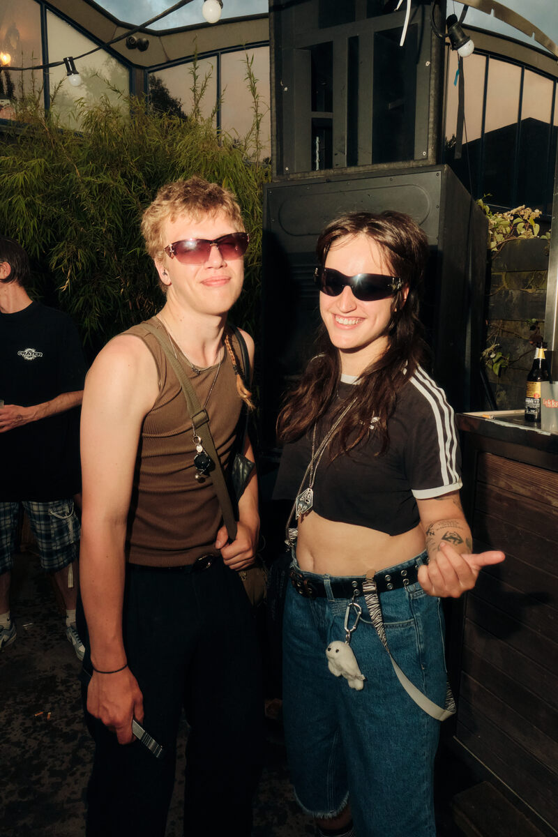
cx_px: 279
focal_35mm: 24
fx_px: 558
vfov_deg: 73.7
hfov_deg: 53.1
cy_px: 418
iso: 3200
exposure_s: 1/180
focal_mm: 16
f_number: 9
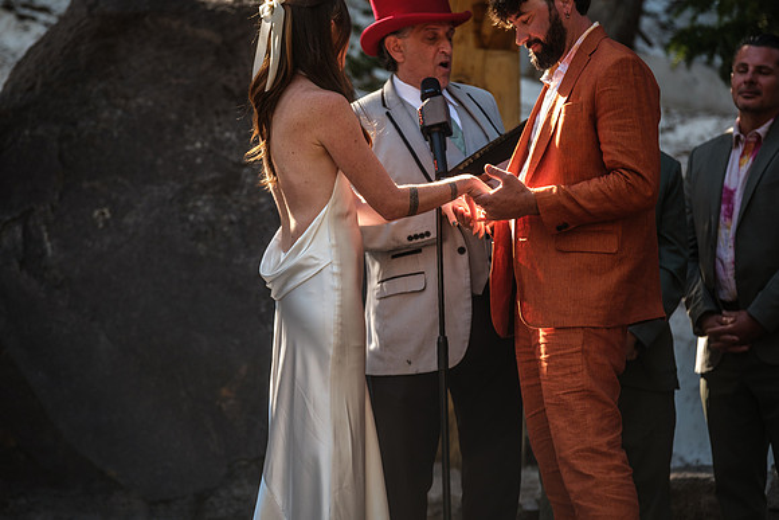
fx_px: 4199
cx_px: 390
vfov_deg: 7.1
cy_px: 260
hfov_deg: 10.6
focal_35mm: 194
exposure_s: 1/180
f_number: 4
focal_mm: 129.2
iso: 400
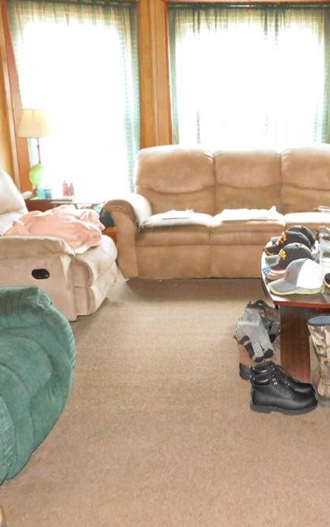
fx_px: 546
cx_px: 253
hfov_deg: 32.9
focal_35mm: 38
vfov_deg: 51.5
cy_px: 268
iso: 450
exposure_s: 1/30
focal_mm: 4
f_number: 3
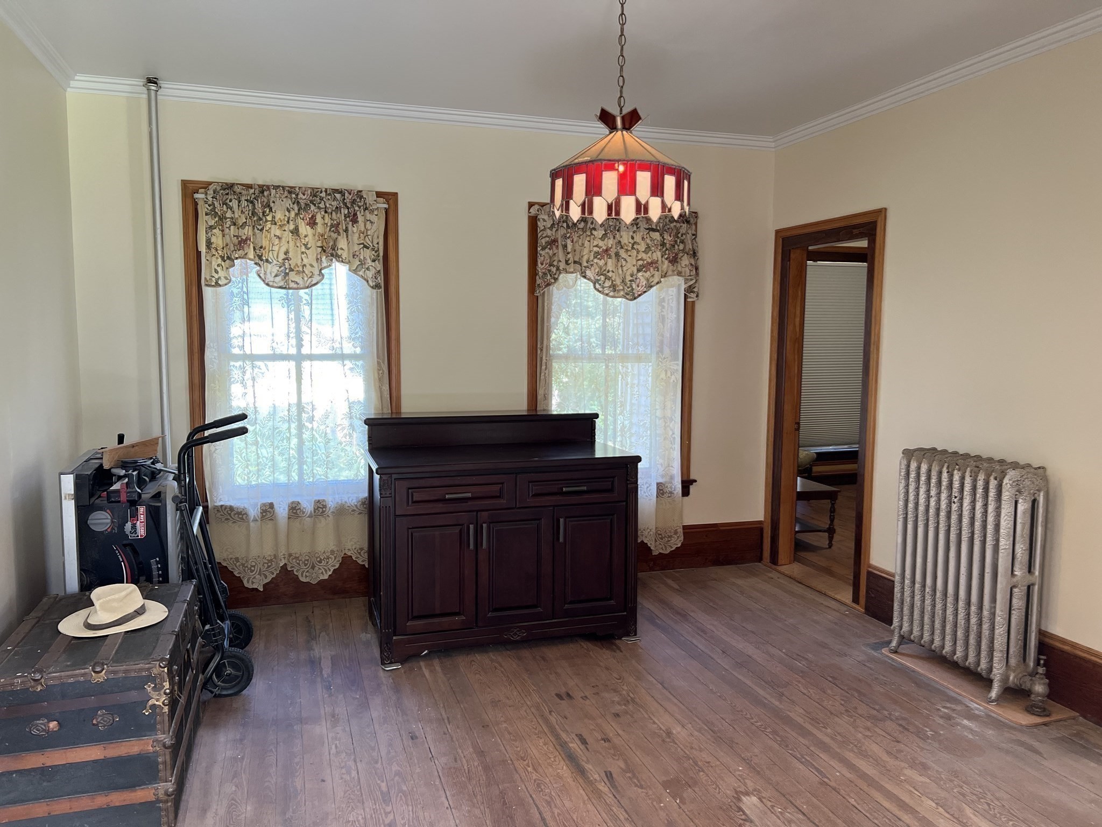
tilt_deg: -6.3
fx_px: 828
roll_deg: +0.2
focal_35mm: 26
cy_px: 414
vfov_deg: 53.1
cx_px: 551
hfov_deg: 67.3
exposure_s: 1/101
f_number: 1.5
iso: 125
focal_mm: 5.7
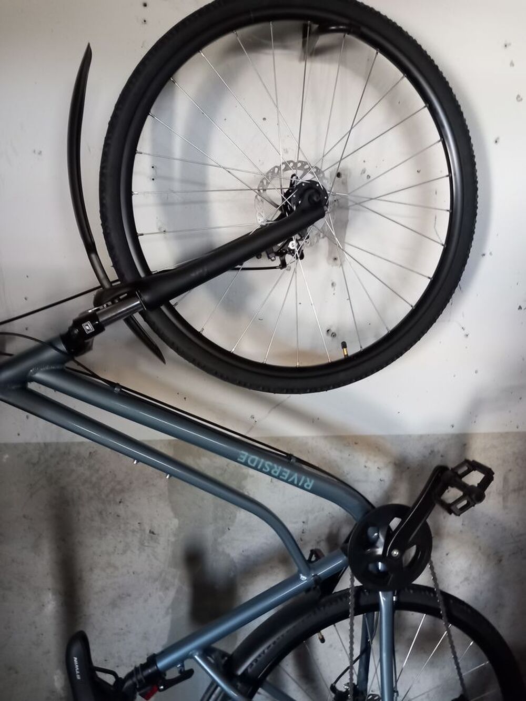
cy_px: 350
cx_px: 263
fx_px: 547
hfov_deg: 51.4
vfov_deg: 65.3
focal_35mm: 27
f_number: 1.8
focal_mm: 4
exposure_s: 1/25
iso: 500
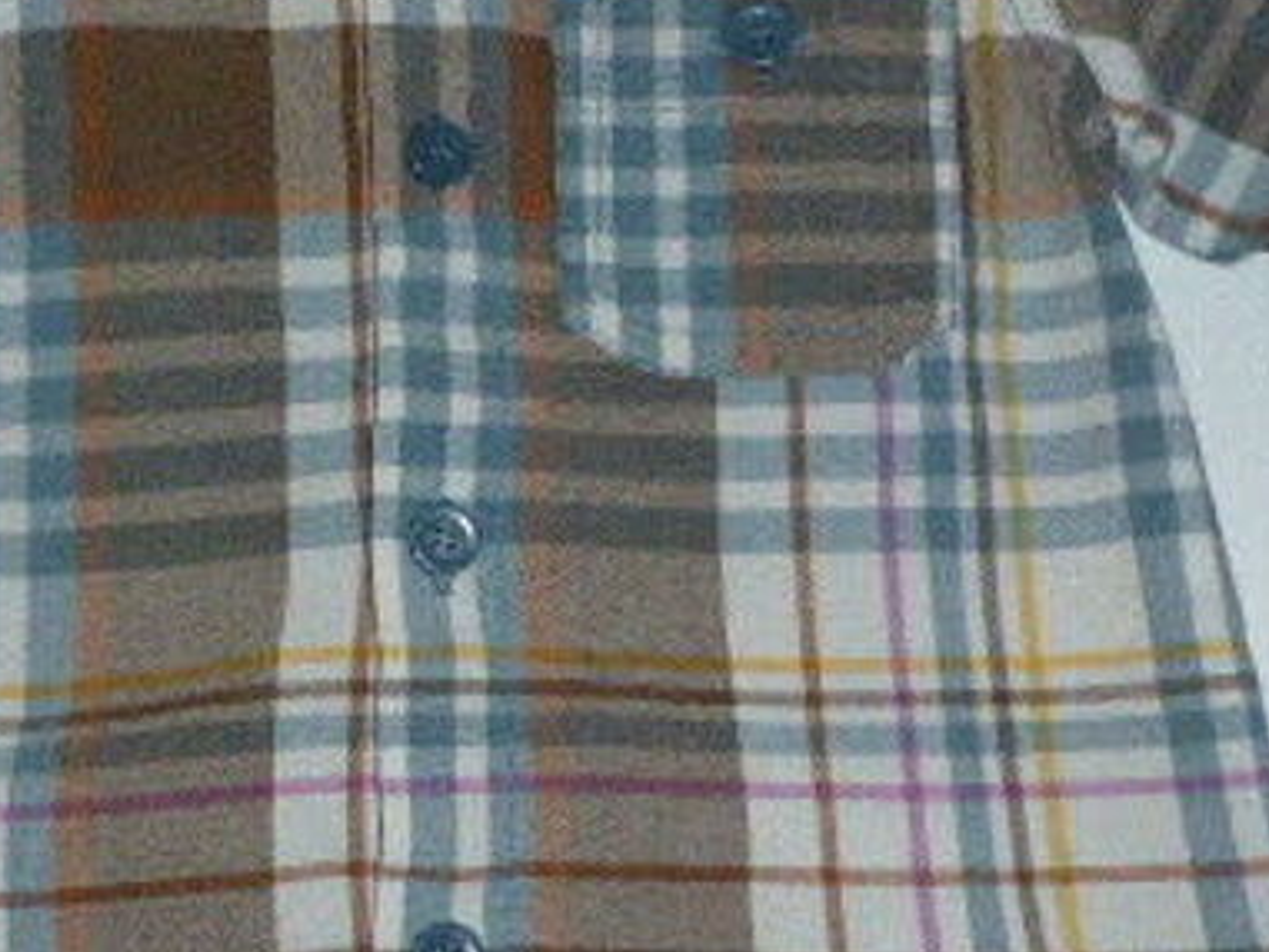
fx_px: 2310
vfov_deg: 23.2
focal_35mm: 63
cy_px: 346
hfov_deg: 30.1
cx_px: 290
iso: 640
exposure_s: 1/60
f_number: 3.3
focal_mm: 4.3
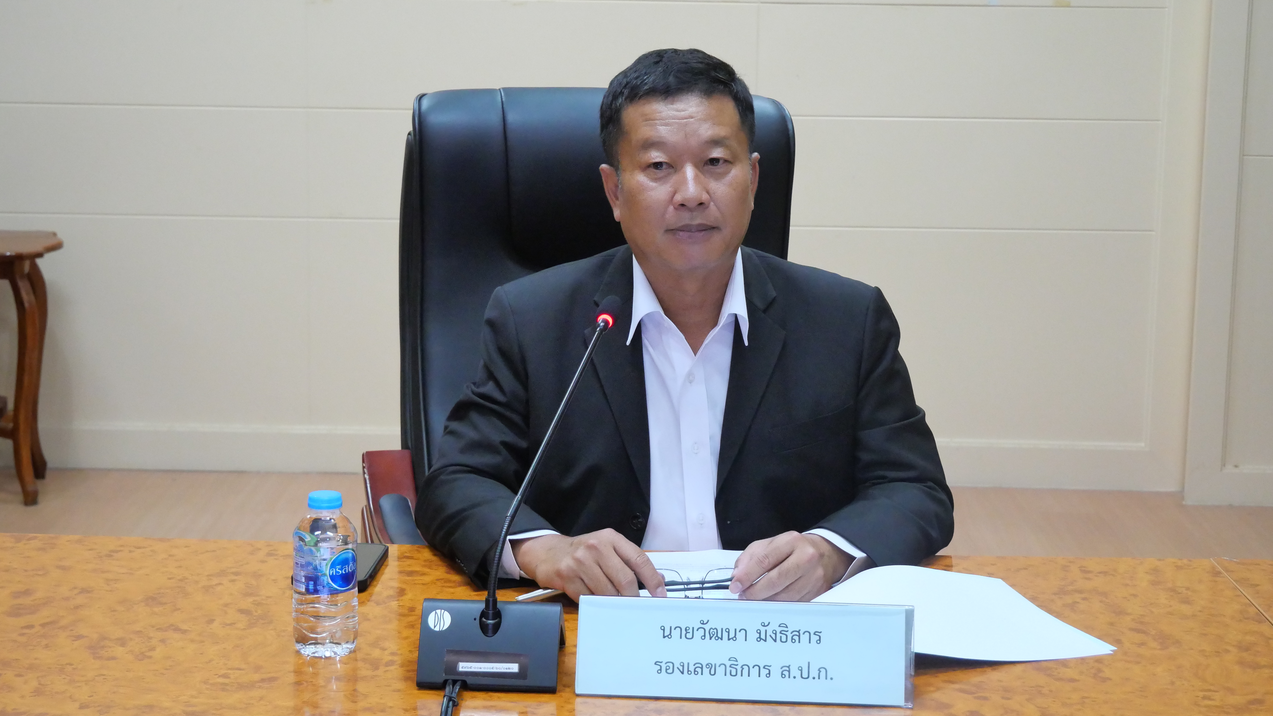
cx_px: 636
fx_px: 2059
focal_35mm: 61
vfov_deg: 19.7
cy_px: 333
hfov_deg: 34.4
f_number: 4.7
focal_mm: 28
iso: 3200
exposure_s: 1/50
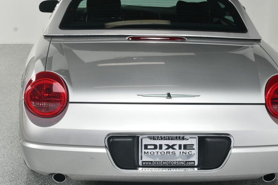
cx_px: 149
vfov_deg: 19.4
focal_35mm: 70
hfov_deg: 28.8
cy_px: 87
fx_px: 540
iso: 100
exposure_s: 1/160
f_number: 11
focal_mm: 34
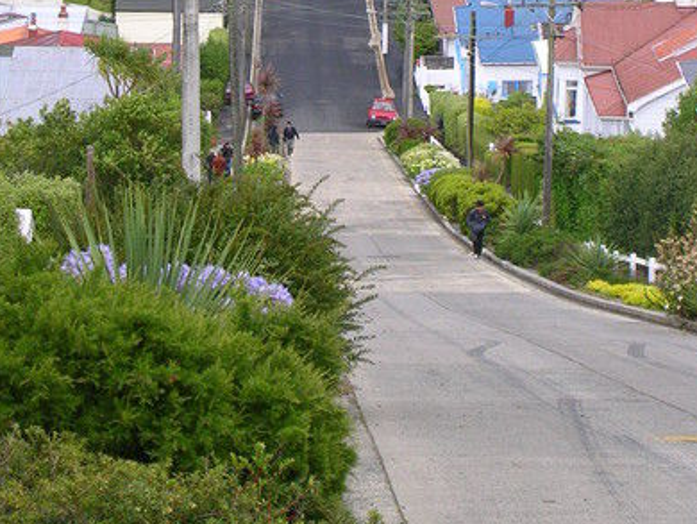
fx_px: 2942
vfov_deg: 10.1
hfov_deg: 13.5
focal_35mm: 146
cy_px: 5
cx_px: 340
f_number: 4.4
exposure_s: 1/98.8
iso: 50
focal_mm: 14.5
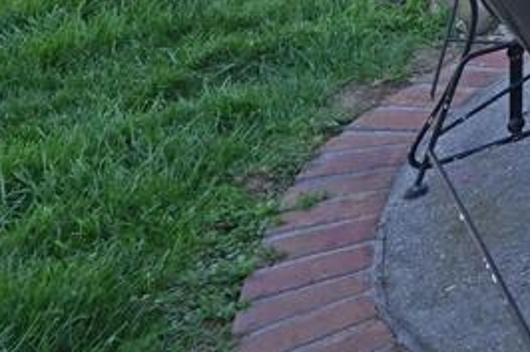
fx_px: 1162
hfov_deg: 15.8
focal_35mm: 79
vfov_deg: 13.4
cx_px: 1215
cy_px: -453
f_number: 10
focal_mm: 14
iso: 160
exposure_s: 1/100
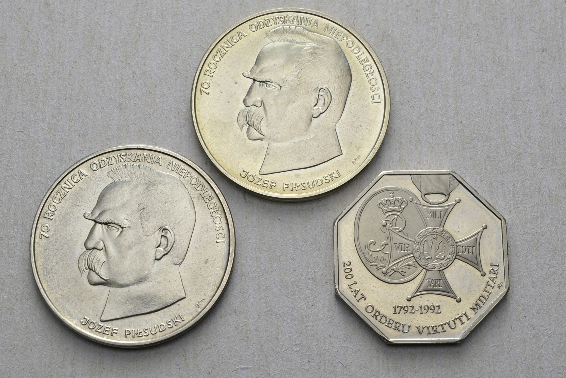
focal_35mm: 70
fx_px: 1100
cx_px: 285
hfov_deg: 28.8
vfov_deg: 19.5
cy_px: 189
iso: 400
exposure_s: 1/250
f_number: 14
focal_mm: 46
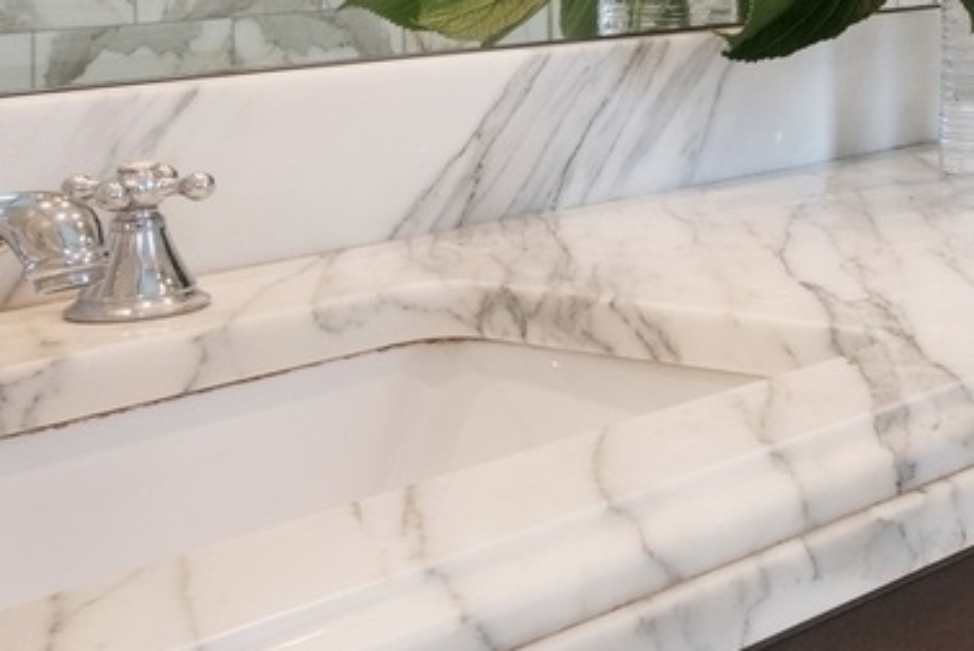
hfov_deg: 20.9
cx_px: 1656
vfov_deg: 17.8
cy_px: -134
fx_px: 1977
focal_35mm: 73
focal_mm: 11.5
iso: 200
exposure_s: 1/1.67
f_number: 10
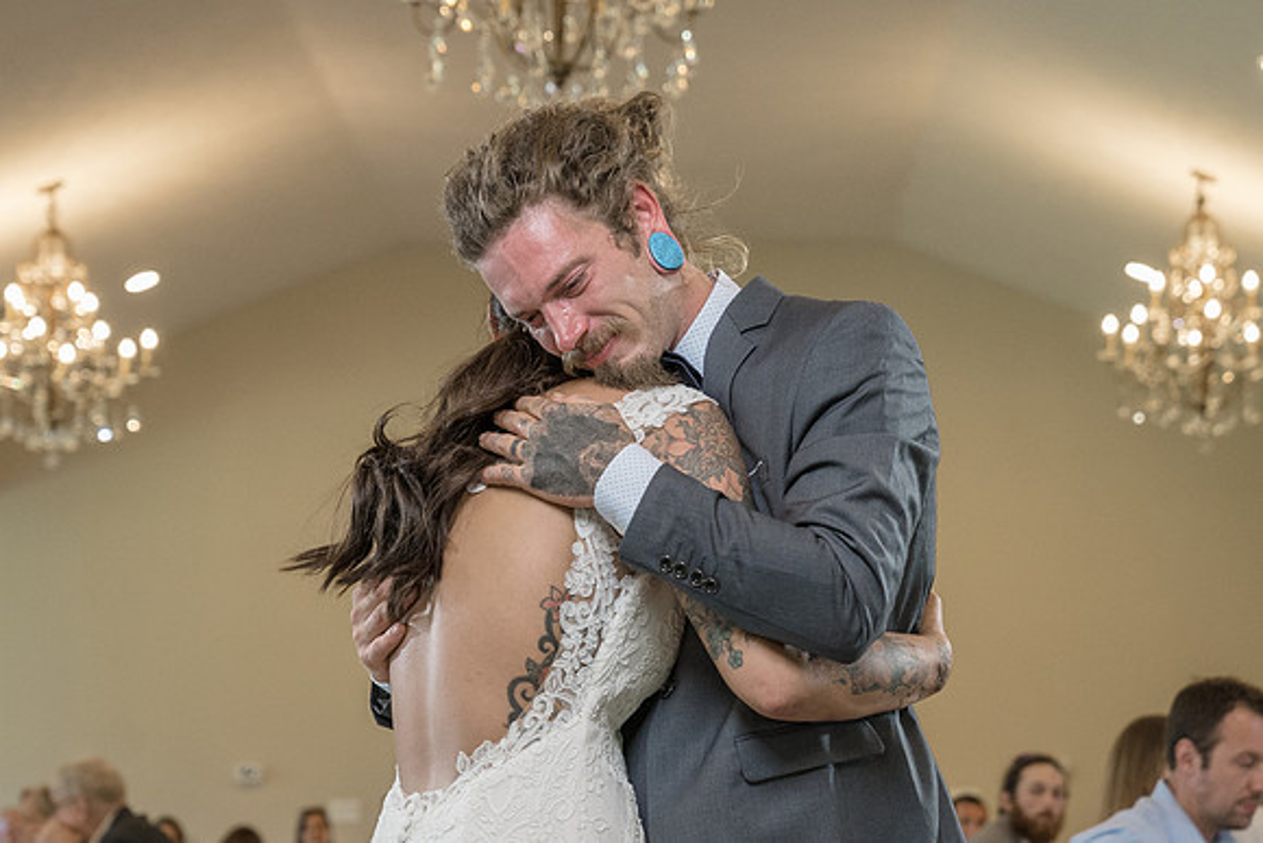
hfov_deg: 19.2
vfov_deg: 12.9
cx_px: 650
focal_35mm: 106
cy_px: 438
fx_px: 3728
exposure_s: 1/250
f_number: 4
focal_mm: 61
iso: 2000
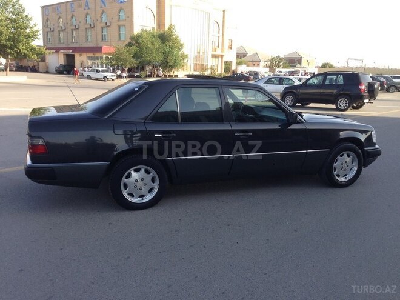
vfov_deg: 42.9
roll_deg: -2.6
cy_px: 150
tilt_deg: -11.6
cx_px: 200
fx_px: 381
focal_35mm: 33
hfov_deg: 55.4
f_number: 2.4
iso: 50
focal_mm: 4.12
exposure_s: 1/444
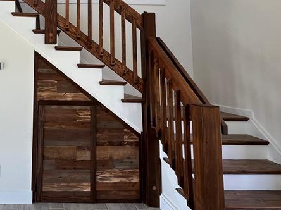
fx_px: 243
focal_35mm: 30
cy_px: 41
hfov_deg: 55.3
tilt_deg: +5.5
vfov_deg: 44.4
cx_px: 52
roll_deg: -1.0
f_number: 1.8
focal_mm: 1.57
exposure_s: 1/99
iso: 50
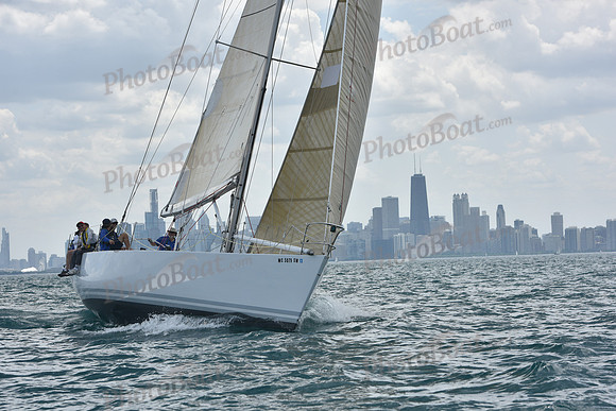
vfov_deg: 14.4
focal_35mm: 95
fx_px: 1626
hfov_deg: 21.5
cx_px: 308
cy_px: 206
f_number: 8
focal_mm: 95
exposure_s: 1/1250
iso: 250
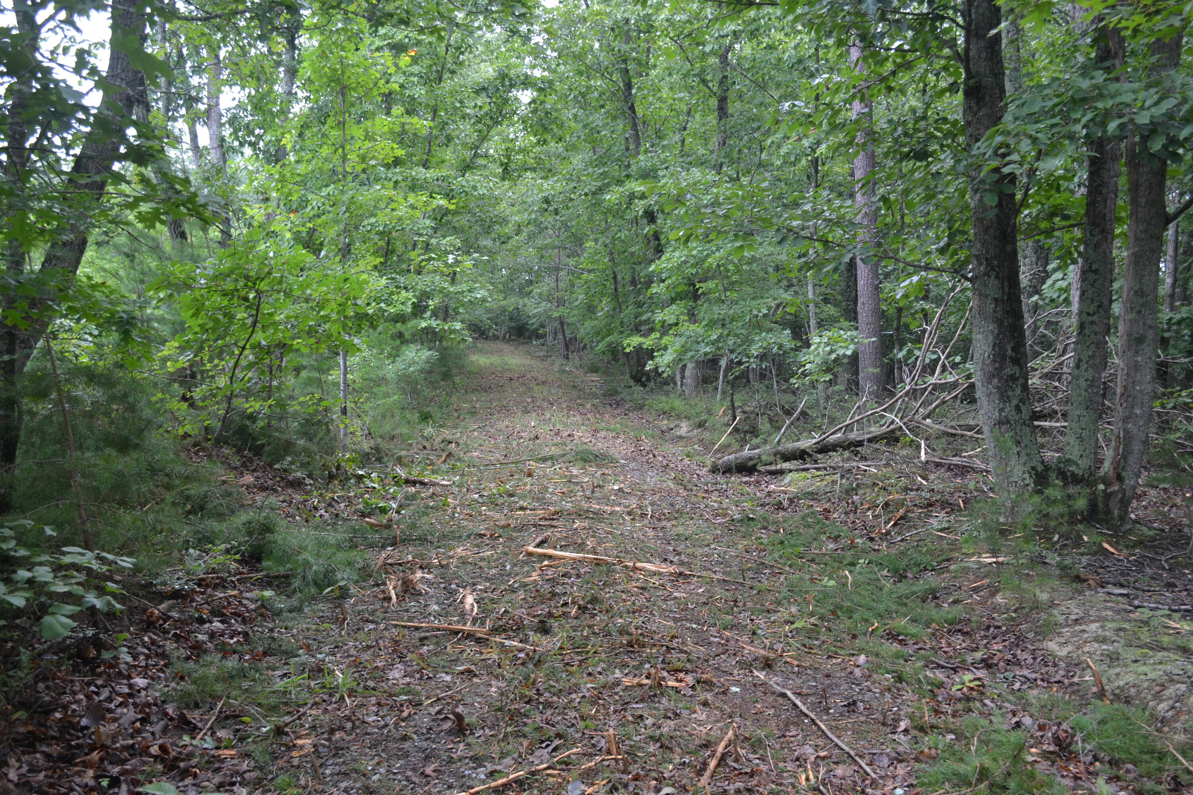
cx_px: 596
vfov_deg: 36.9
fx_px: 1193
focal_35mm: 36
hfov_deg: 53.1
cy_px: 398
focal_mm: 24
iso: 400
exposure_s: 1/125
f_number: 5.6
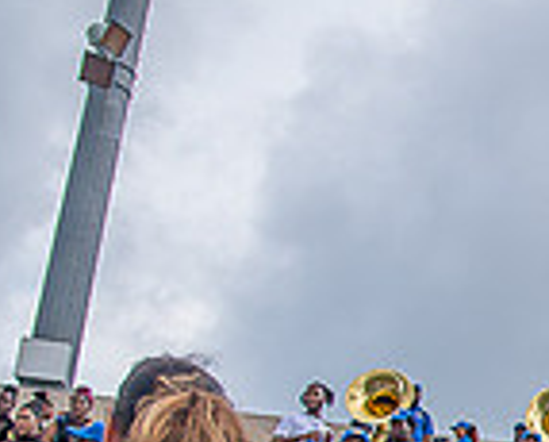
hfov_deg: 17.9
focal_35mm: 91
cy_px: 503
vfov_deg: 16.4
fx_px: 1482
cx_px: 906
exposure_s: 1/250
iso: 400
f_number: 4
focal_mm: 24
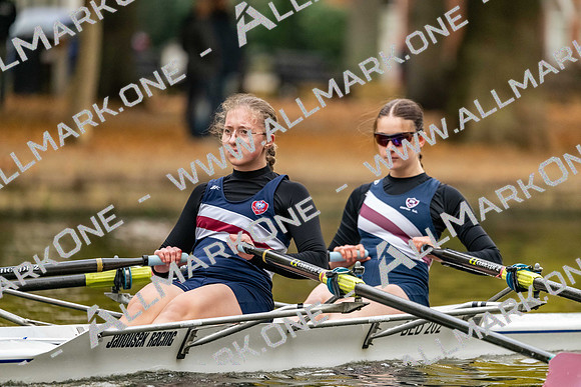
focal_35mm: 400
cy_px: 194
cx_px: 290
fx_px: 6457
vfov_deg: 3.4
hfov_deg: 5.2
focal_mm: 400
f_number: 4.5
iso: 4000
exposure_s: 1/2500
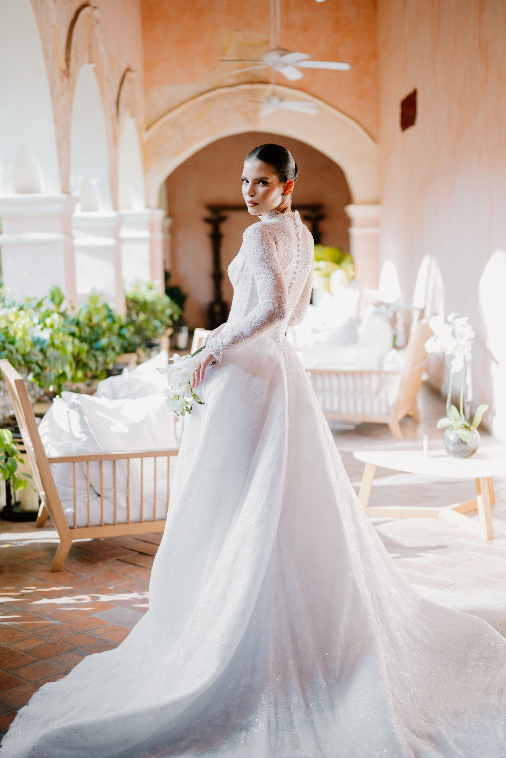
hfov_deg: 27.0
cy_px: 379
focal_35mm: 50
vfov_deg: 39.6
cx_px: 253
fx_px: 1054
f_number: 2
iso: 200
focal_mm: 50
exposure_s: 1/640
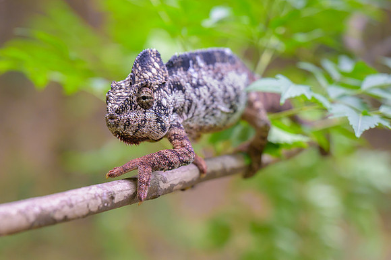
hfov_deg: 12.8
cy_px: 117
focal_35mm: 160
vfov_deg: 8.6
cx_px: 66
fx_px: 1732
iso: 1600
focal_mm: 96
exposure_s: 1/800
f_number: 4
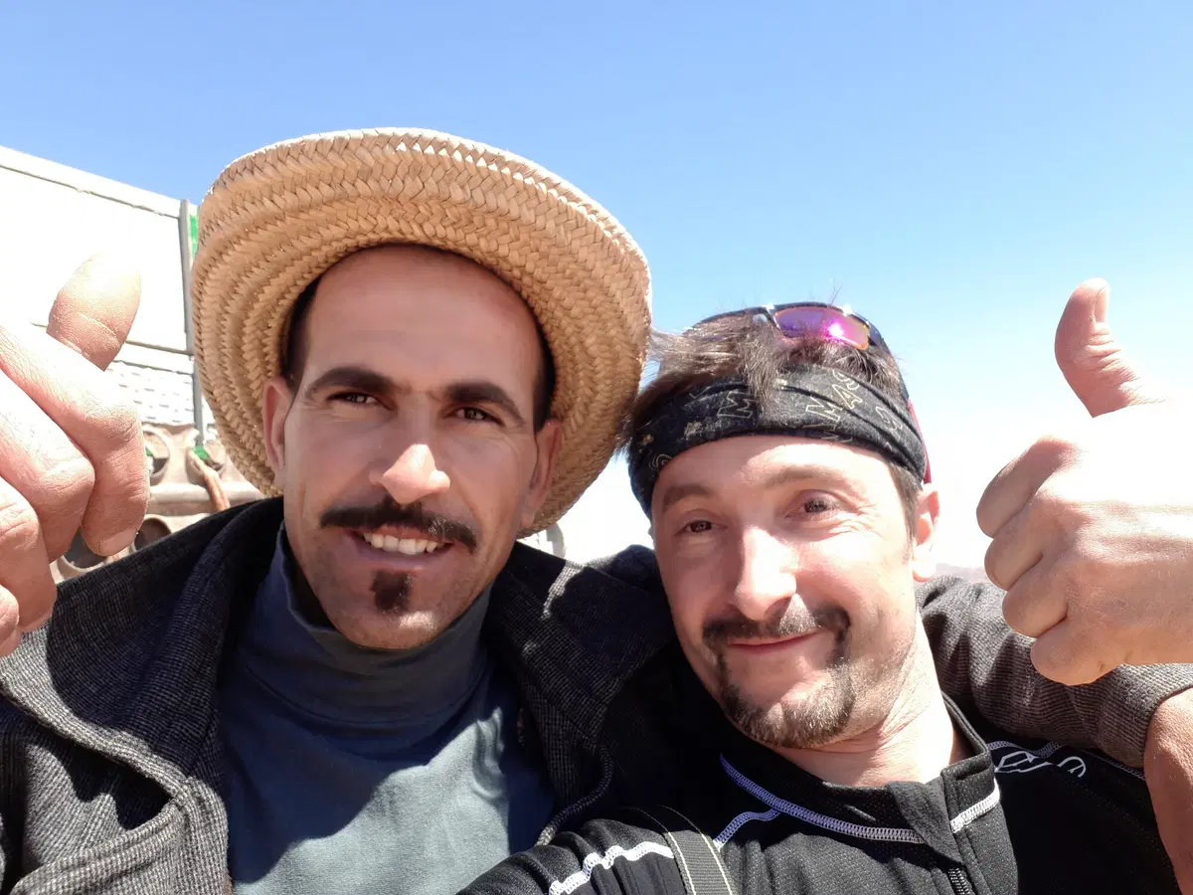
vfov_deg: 51.4
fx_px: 931
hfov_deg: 65.3
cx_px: 596
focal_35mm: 27
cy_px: 448
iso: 40
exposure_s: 1/372
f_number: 1.9
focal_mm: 3.6
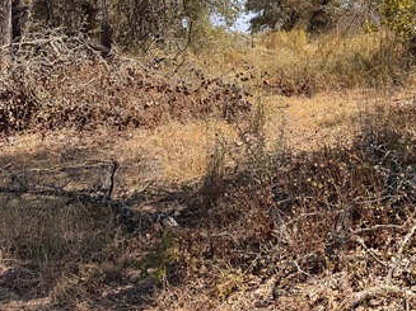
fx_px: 565
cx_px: 402
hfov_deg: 36.9
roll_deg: -1.3
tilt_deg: +4.6
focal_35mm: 47
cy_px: 34
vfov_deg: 29.6
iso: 80
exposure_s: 1/1524
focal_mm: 6.76
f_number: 1.78
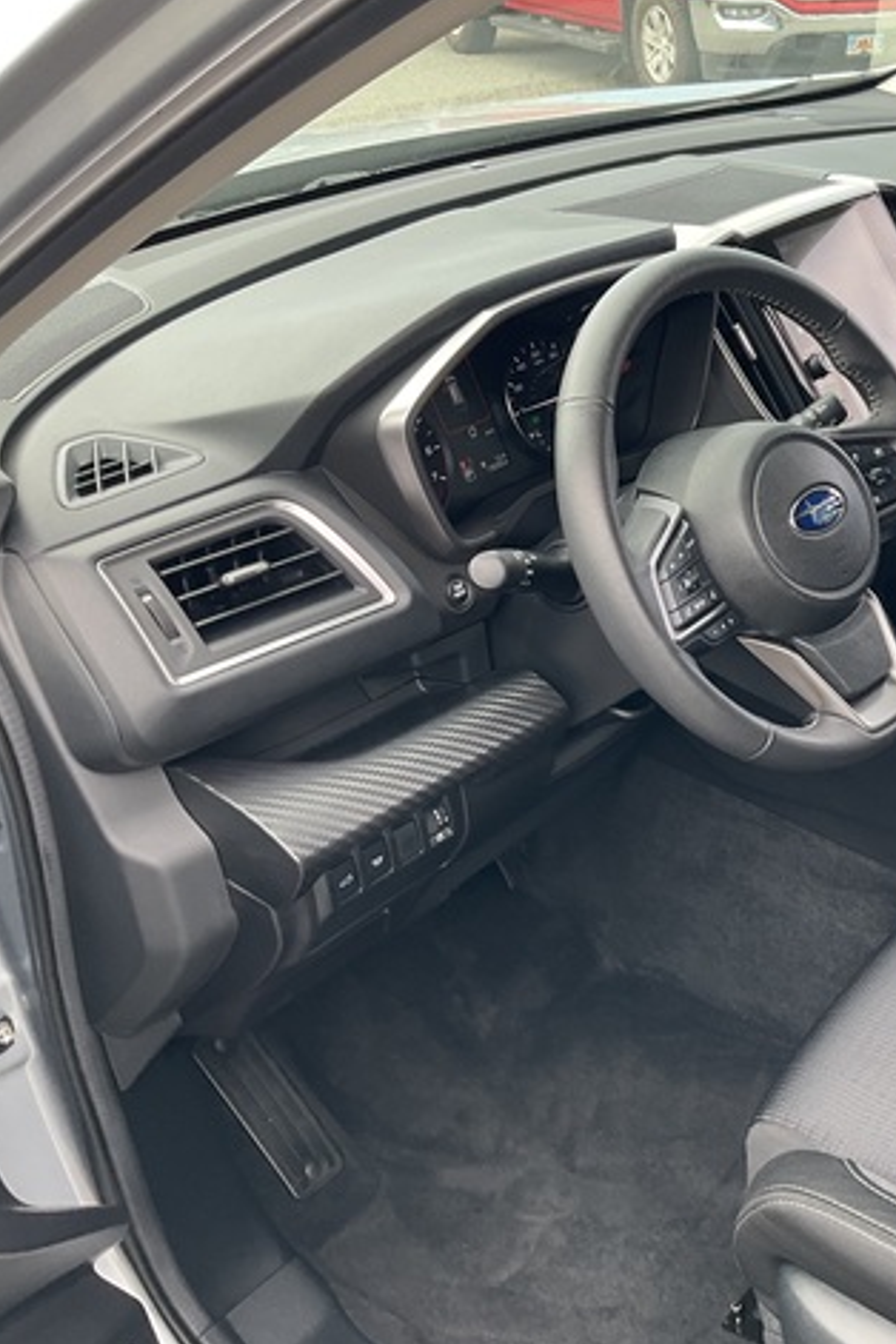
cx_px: 893
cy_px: 671
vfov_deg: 47.4
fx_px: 1531
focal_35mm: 41
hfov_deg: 30.4
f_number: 1.8
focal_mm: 3
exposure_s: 1/122
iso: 32
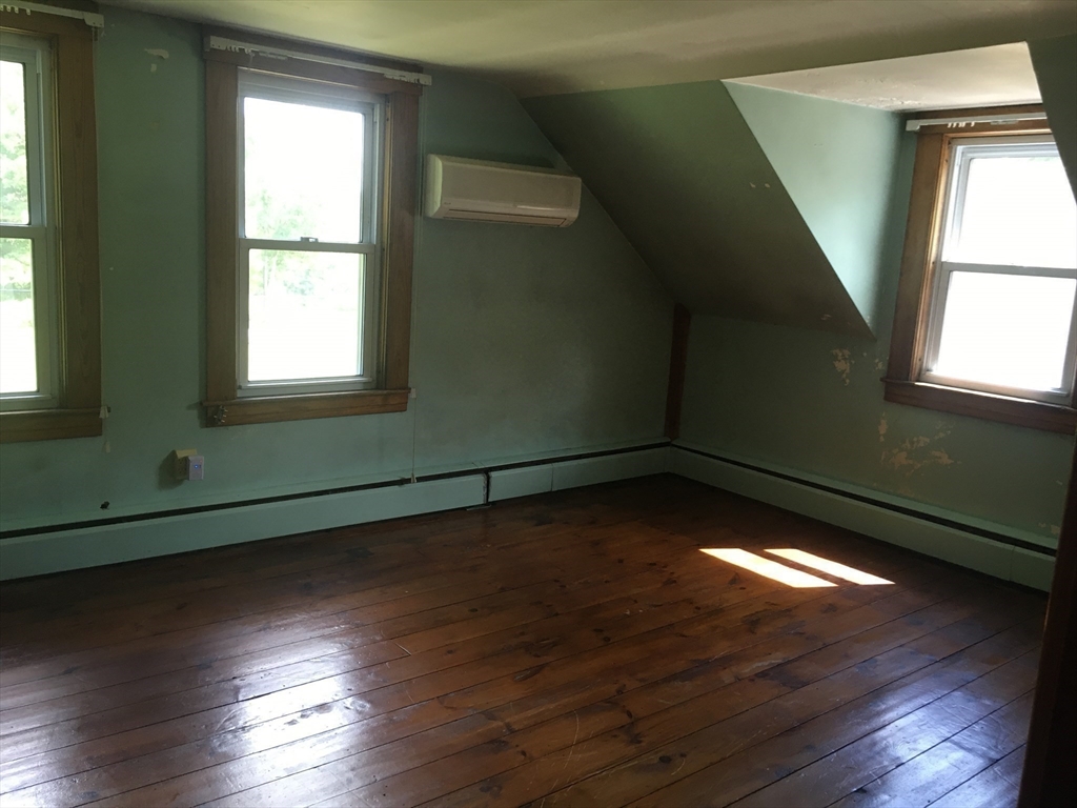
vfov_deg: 48.2
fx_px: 902
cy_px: 404
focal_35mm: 29
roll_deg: -3.1
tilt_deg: -7.8
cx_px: 538
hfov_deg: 61.7
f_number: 2.2
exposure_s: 1/33
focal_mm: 4.15
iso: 50
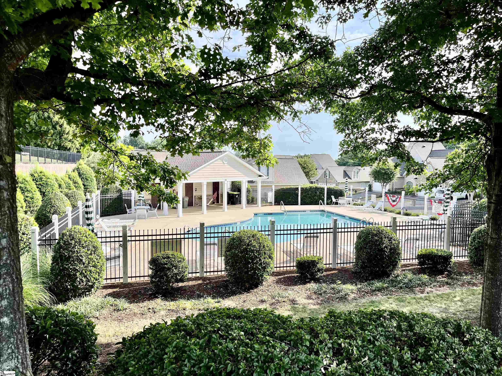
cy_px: 188
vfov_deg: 53.1
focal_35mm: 26
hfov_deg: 67.3
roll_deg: -0.8
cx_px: 251
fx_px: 377
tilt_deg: -3.5
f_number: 1.6
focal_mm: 5.1
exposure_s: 1/2024
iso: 50
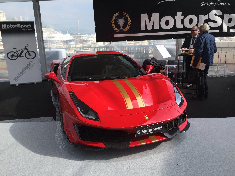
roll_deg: +0.7
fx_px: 197
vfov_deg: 48.2
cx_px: 118
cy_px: 88
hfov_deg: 61.7
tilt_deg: -14.0
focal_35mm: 29
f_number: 2.2
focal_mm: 4.15
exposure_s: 1/1041
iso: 32
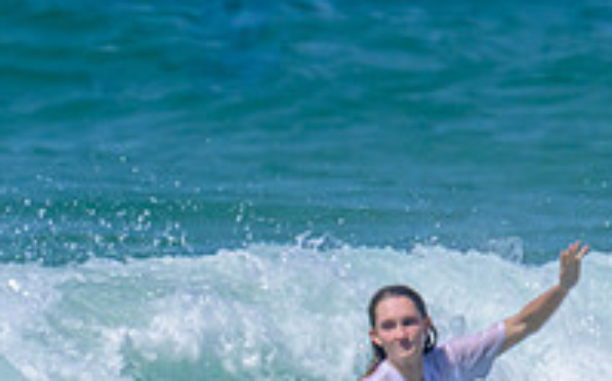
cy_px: 289
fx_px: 54527
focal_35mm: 3272
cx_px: 13
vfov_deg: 0.4
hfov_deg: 0.6
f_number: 16
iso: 1400
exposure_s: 1/2000
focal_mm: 800
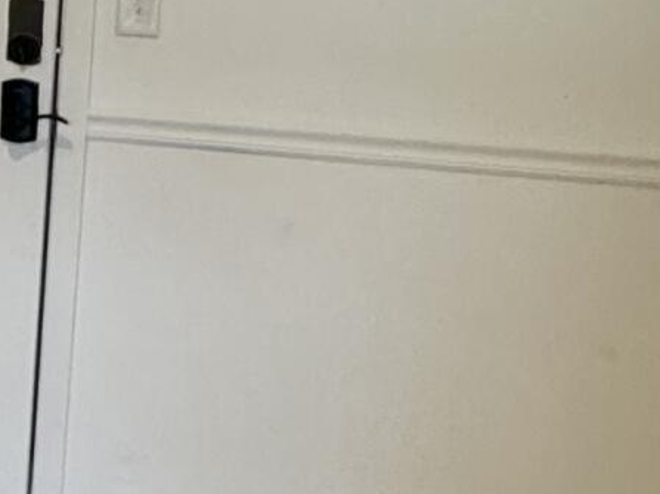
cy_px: 56
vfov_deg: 15.5
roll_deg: -2.1
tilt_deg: -4.5
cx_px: -704
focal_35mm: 94
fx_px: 1792
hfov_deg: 15.8
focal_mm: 2.22
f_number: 2.2
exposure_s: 1/60
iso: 200
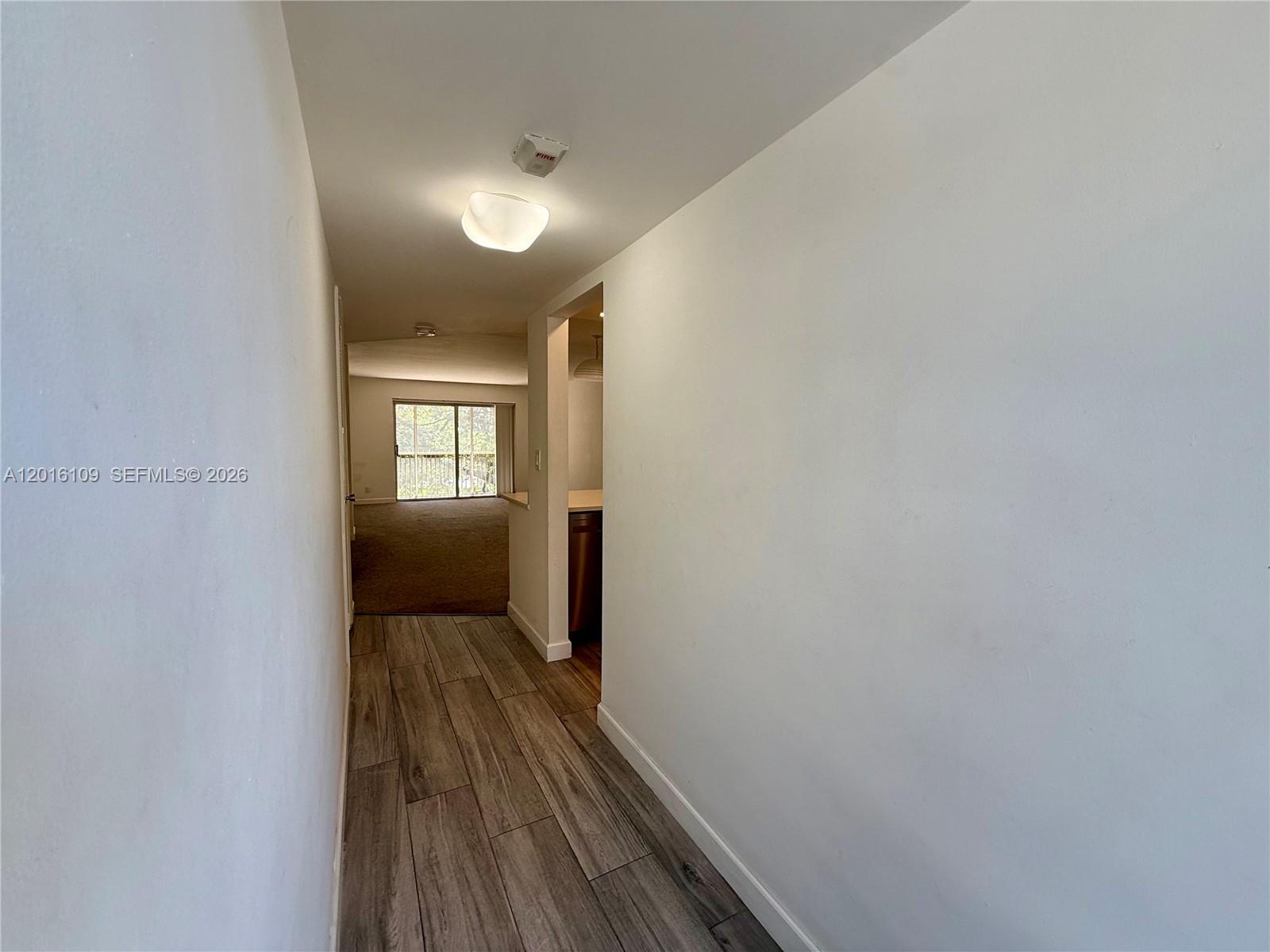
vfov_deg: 85.7
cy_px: 476
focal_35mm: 14
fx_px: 514
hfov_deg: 102.1
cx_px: 635
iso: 50
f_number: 2.2
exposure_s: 1/99
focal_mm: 2.22
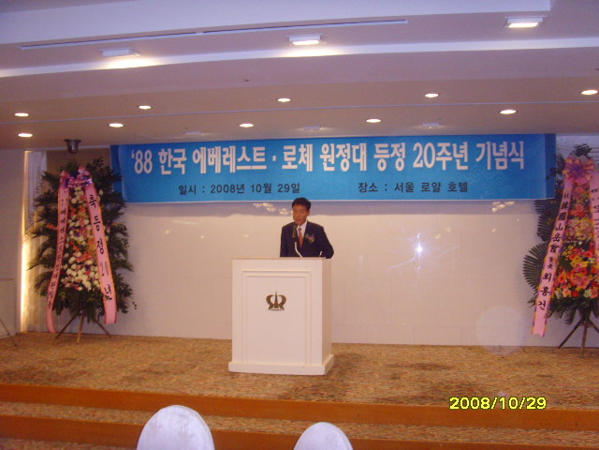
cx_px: 300
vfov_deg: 36.8
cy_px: 225
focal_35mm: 39
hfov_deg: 47.9
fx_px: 675
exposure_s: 1/45
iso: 200
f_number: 3.5
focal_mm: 6.6
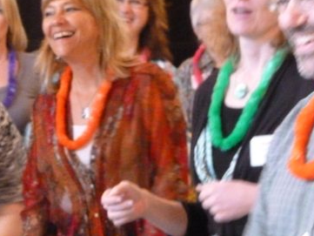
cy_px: 160
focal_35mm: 465
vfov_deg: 3.2
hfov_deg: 4.3
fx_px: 4219
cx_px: 12
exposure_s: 1/15
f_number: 5.8
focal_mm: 37.4
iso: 1250
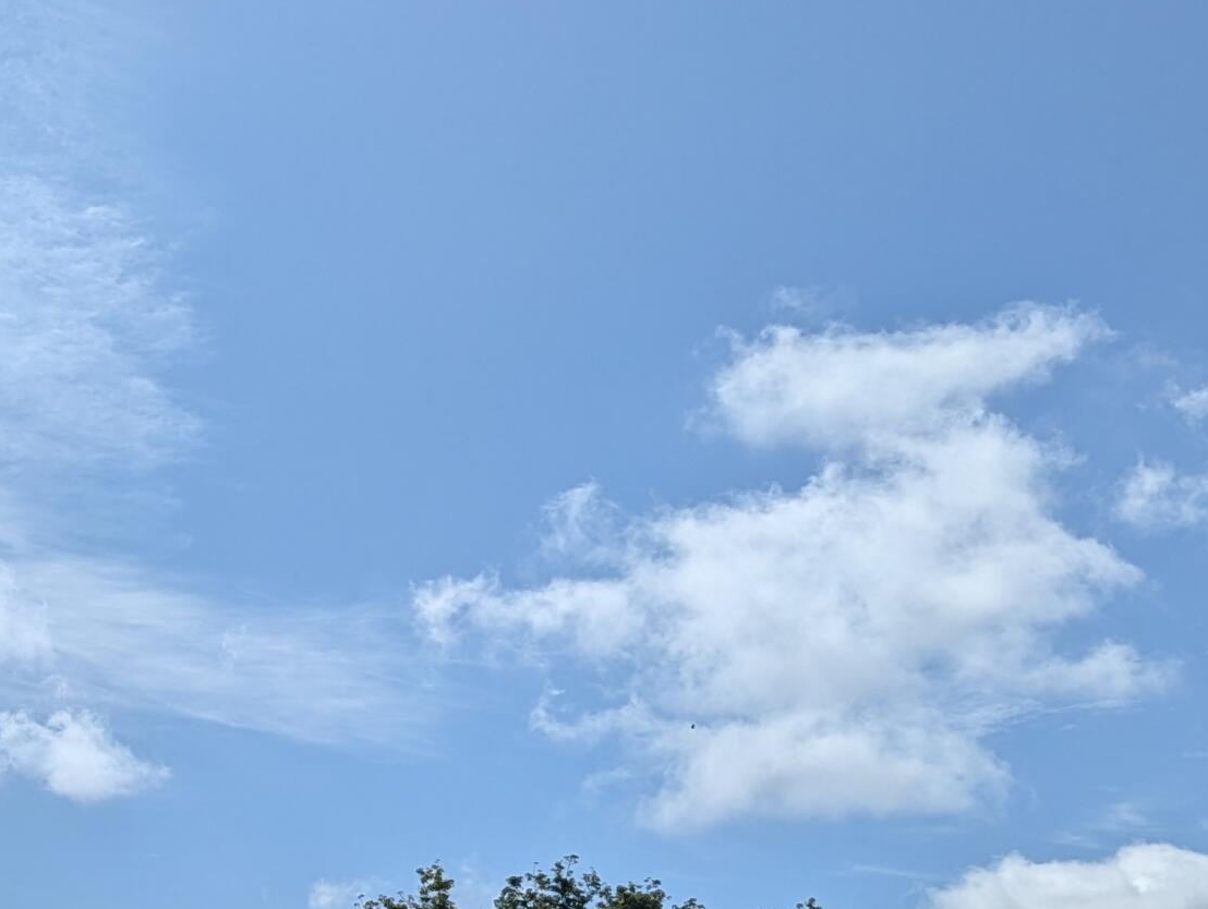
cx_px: 12
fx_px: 2271
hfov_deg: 28.1
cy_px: 731
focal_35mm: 65
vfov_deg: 22.3
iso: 42
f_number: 1.85
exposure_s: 1/5376
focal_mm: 6.81
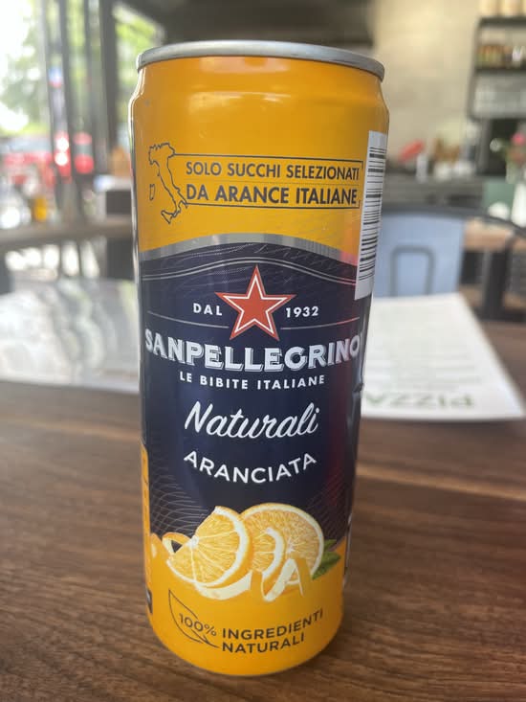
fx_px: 527
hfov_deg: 53.1
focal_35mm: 26
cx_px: 263
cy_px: 351
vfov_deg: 67.3
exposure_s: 1/121
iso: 50
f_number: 1.6
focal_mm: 4.2
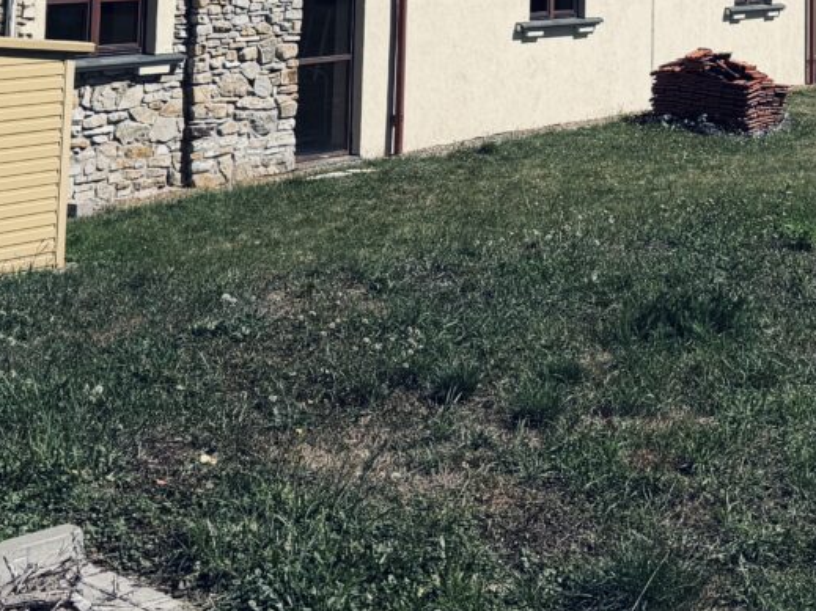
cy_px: -217
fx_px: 1744
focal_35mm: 74
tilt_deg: +4.5
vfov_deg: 18.3
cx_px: 670
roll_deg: -1.3
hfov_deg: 25.8
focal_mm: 6.76
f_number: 1.78
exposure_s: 1/6173
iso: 80
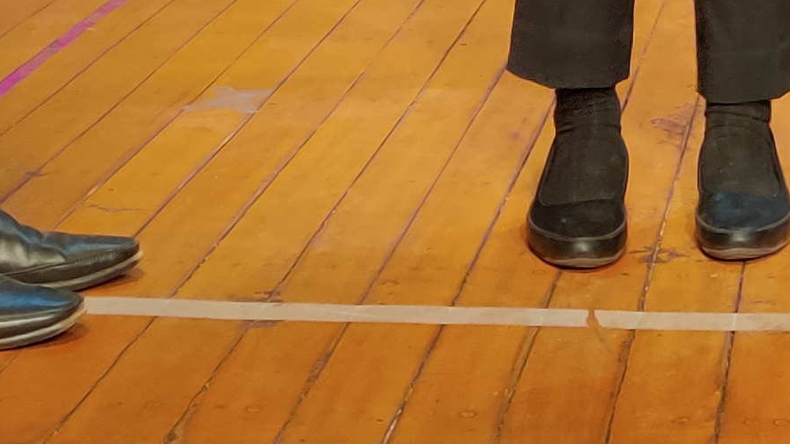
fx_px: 2765
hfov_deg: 15.9
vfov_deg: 8.0
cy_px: -830
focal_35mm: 132
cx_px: 834
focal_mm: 4.75
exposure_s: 1/50
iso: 320
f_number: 1.75
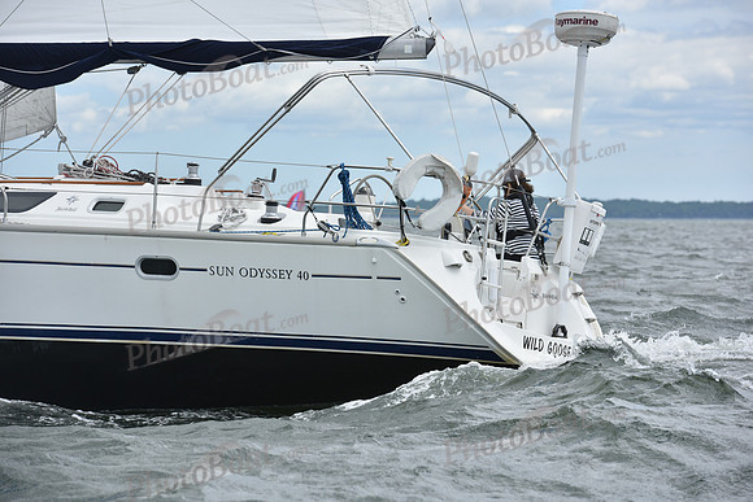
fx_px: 3556
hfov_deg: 12.1
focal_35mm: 170
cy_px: 251
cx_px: 376
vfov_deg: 8.1
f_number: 7.1
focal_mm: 170
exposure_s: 1/1250
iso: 320
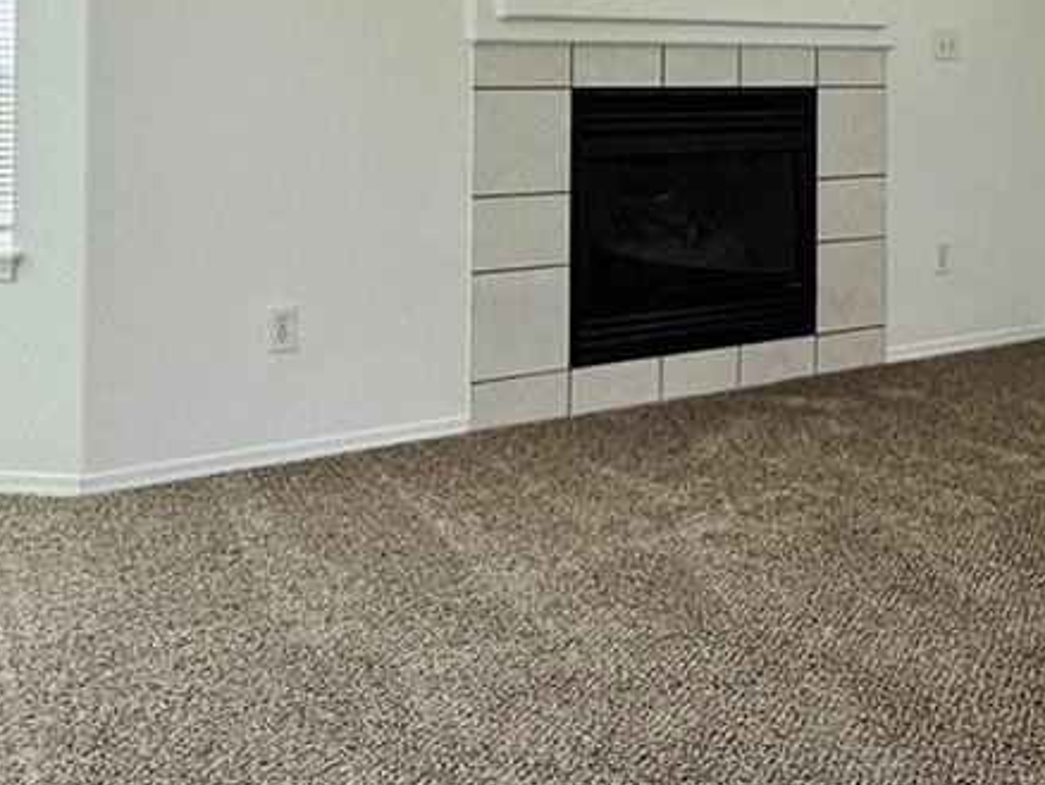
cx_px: 840
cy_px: 48
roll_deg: -0.7
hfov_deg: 39.6
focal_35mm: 46
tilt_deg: +0.9
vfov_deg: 29.9
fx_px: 1389
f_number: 2.2
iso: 64
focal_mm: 2.22
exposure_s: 1/171
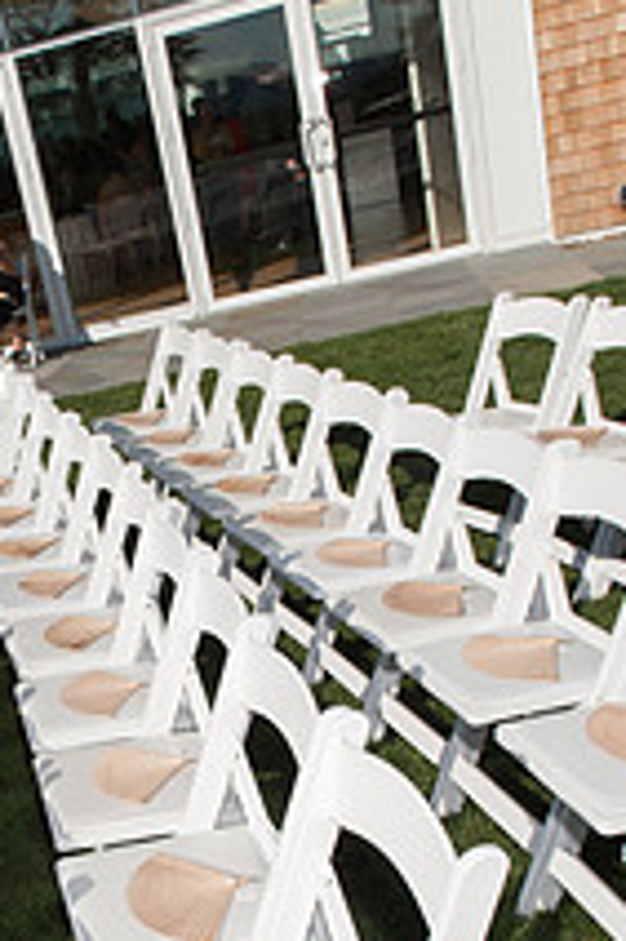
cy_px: 728
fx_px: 1332
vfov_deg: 37.7
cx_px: 95
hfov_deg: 25.8
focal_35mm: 51
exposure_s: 1/200
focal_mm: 24
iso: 200
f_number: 16
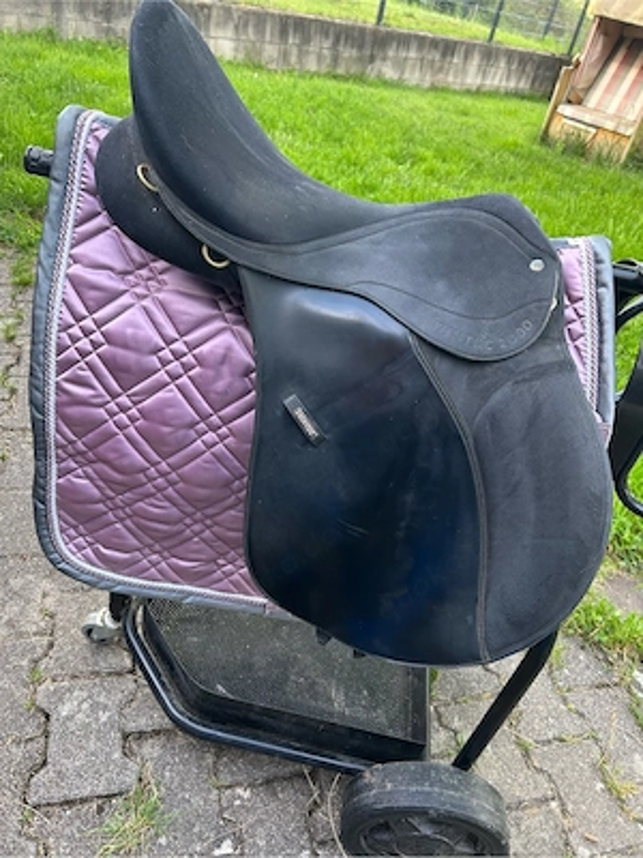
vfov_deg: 67.3
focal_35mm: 26
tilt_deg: -35.3
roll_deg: -13.6
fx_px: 644
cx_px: 322
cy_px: 429
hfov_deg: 53.1
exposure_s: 1/67
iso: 125
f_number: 1.5
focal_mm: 5.7
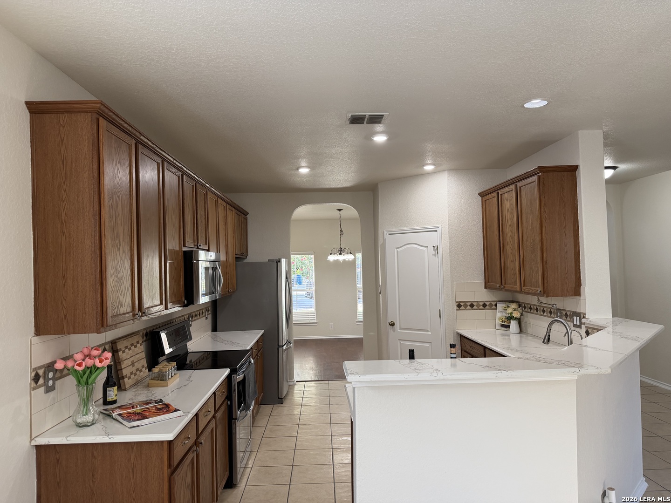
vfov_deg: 56.8
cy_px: 252
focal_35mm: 24
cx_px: 336
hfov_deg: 71.6
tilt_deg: +1.5
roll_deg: +2.2
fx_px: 465
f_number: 1.78
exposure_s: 1/120
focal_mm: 6.76
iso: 200
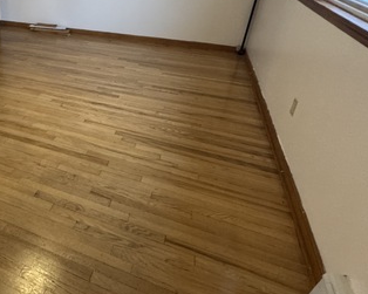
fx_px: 316
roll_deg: -0.7
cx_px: 39
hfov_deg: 53.2
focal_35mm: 29
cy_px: 88
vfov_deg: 48.7
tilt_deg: -23.0
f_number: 2.2
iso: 500
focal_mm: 2.22
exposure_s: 1/60
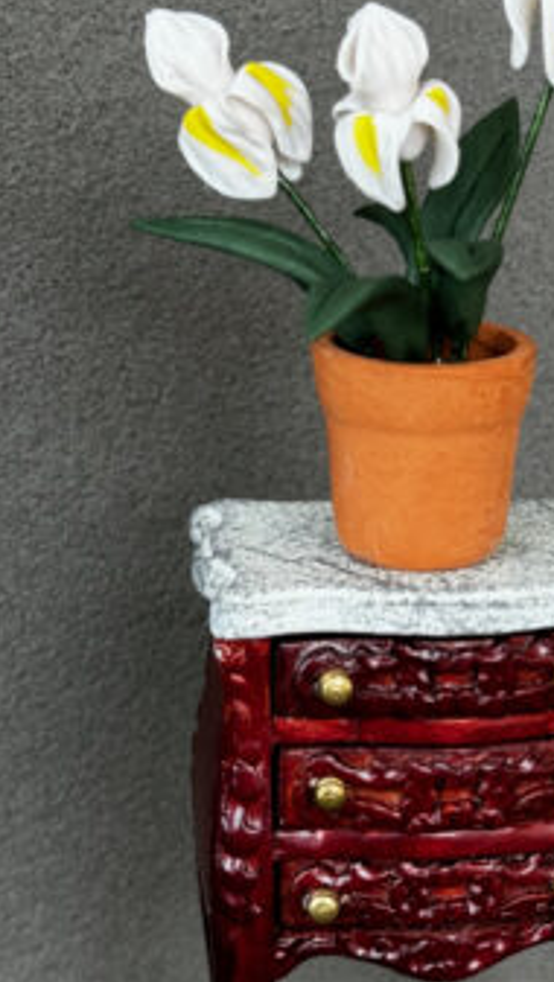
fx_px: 1616
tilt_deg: -17.4
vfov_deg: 33.7
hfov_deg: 19.3
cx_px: 426
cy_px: 405
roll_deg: -3.3
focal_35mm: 62
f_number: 1.78
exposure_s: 1/128
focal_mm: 6.76
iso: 50
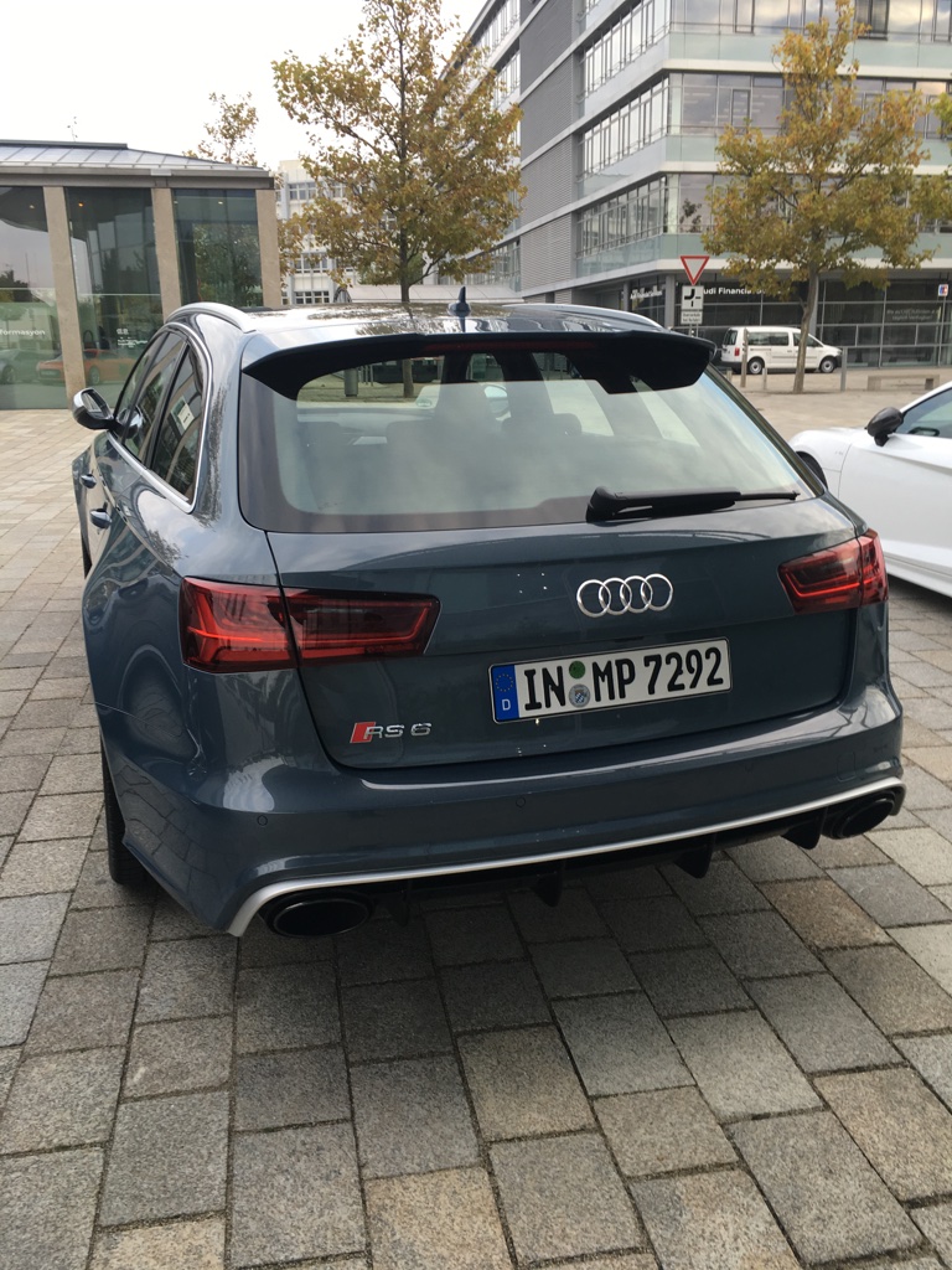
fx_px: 1063
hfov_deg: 48.2
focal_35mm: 29
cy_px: 635
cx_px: 476
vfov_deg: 61.7
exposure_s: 1/100
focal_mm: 4.15
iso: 25
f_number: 2.2
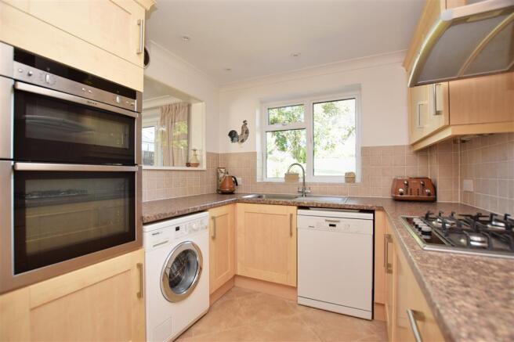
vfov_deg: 77.3
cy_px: 171
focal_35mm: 15
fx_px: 214
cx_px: 257
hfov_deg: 100.4
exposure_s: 1/80
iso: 250
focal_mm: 10
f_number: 5
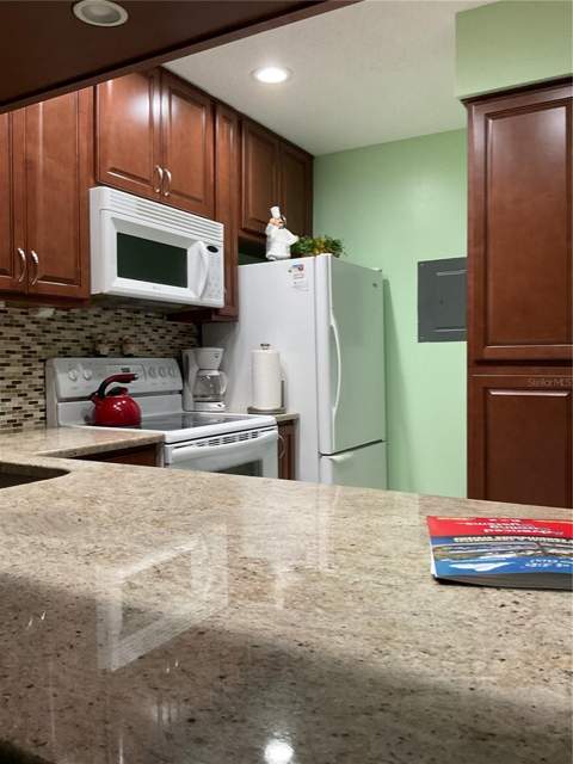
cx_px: 286
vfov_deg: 61.7
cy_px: 382
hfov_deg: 48.2
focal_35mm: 29
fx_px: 640
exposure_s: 1/60
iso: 100
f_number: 1.8
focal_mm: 3
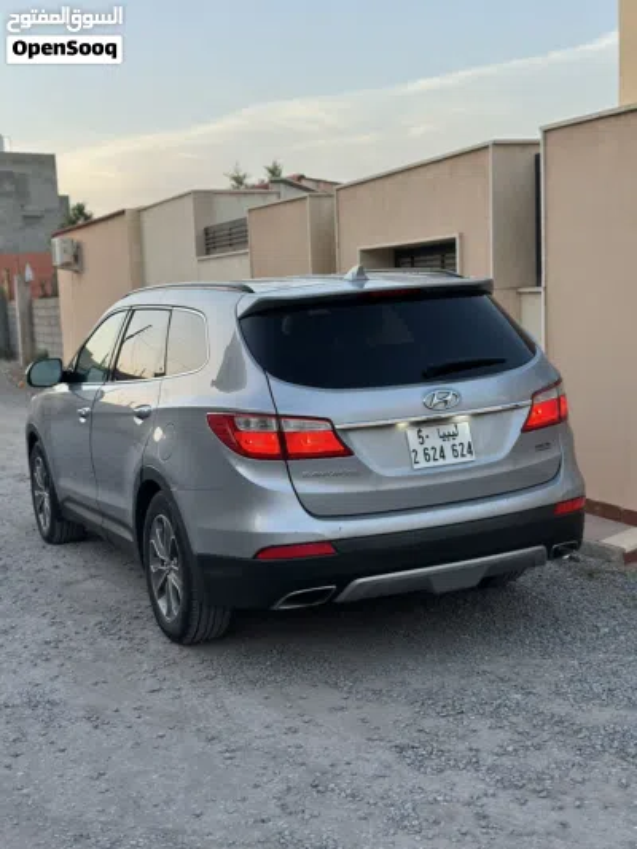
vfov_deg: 39.6
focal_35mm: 48
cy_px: 424
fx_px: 1177
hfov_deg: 30.3
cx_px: 318
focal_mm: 6.86
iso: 80
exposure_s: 1/179
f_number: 1.78
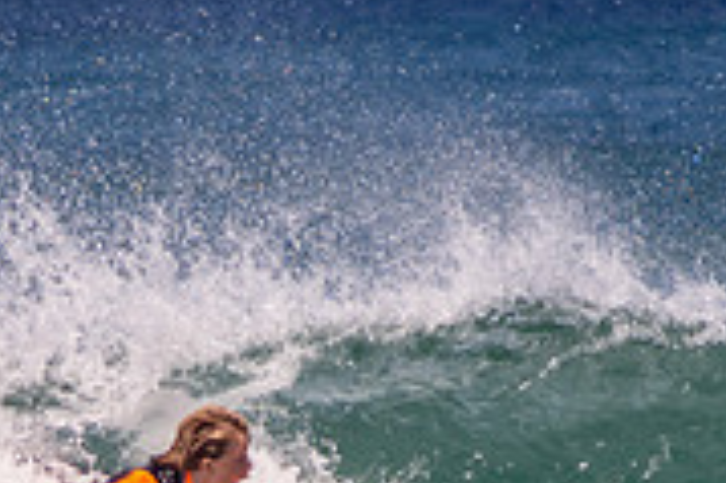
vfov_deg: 1.0
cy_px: 729
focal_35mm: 1364
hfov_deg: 1.5
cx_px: 215
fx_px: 27482
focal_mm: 280
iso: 180
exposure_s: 1/1250
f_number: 5.6
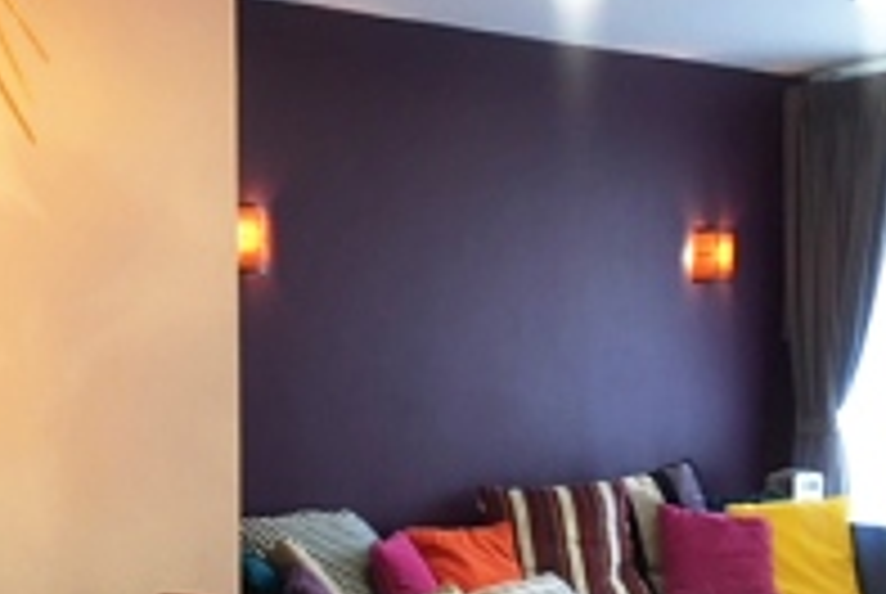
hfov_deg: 35.8
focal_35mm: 55
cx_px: 288
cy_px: 490
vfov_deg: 24.2
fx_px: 1356
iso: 80
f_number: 2.2
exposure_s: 1/10
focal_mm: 4.15
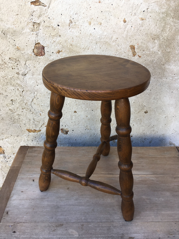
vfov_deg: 61.7
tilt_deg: -32.5
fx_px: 200
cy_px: 120
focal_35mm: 29
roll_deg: -0.5
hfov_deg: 48.2
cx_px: 90
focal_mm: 4.15
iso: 25
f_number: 2.2
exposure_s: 1/100
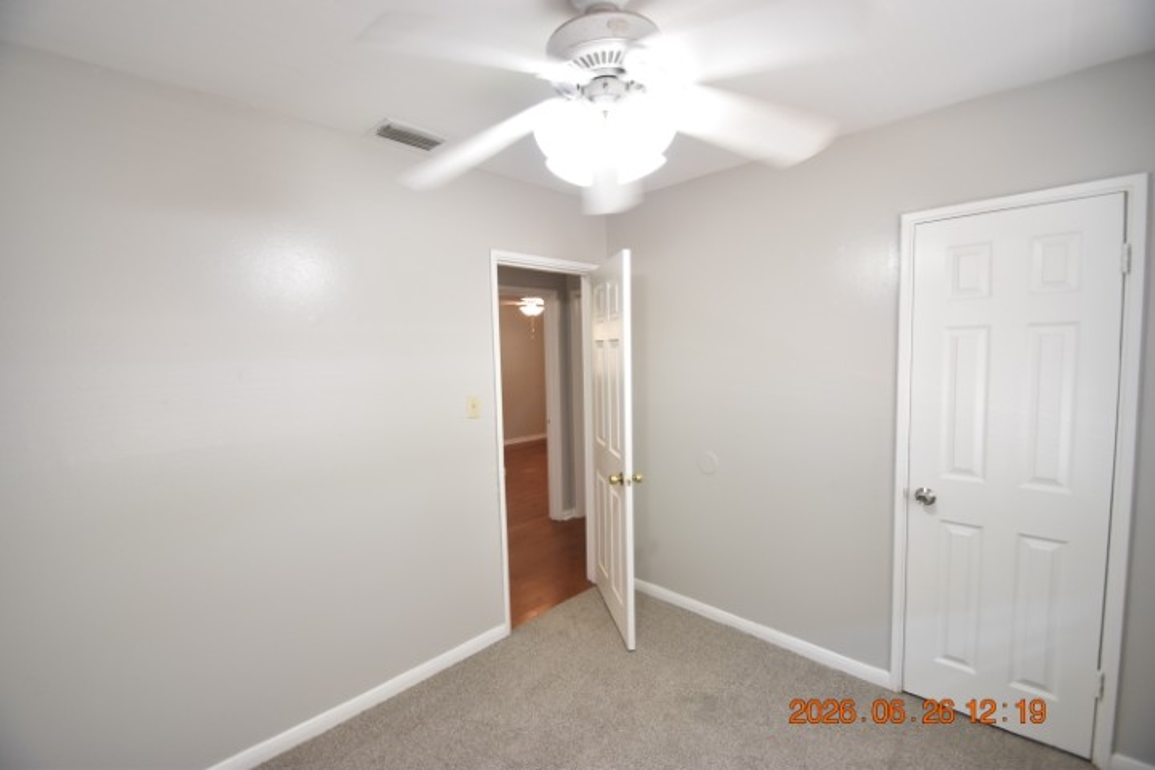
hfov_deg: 100.4
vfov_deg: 77.3
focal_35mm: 15
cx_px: 578
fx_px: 481
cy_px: 385
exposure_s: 1/60
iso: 800
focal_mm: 10
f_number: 3.5
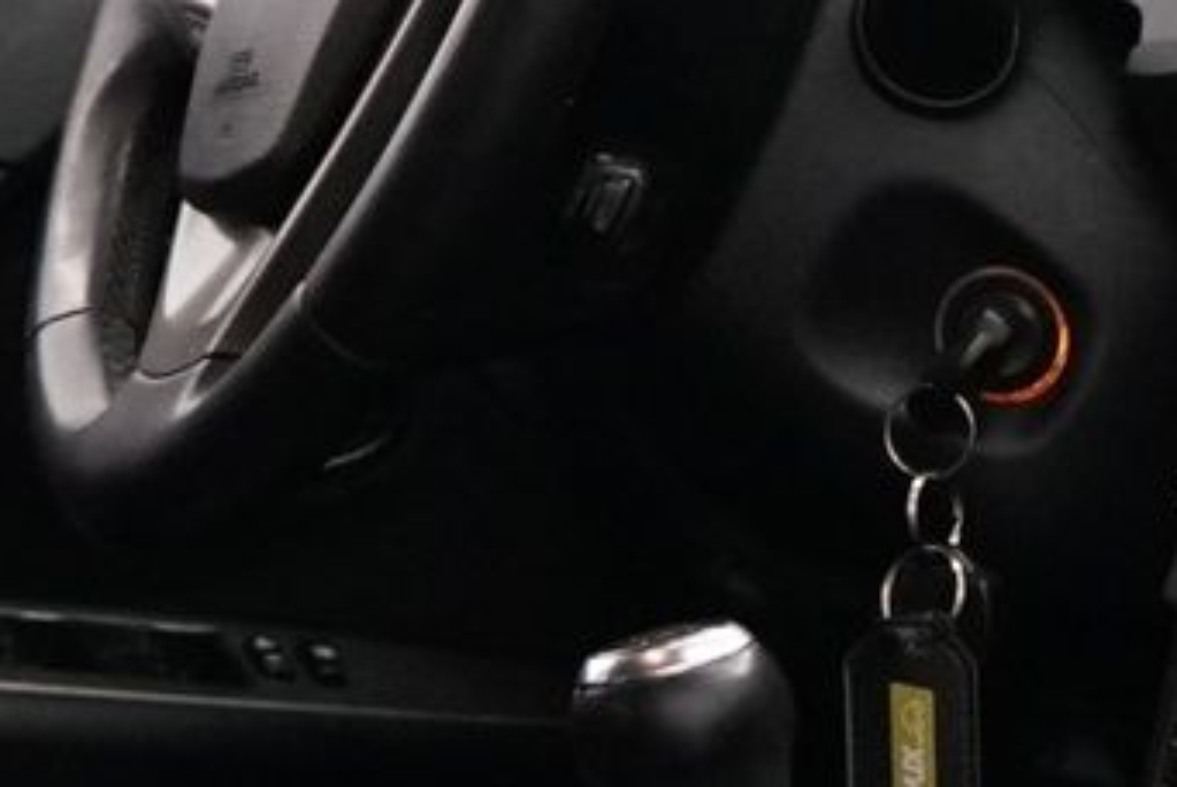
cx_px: 1270
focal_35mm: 205
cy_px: 1051
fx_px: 6708
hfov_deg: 9.9
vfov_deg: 6.7
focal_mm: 28
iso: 2500
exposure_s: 1/160
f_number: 3.5
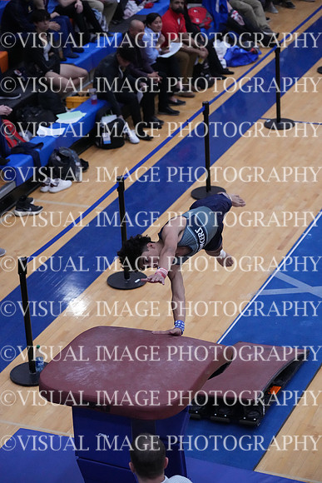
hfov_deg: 13.7
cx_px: 161
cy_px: 242
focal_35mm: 100
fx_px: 1341
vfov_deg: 20.4
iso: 10000
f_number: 4
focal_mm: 100
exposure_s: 1/1000
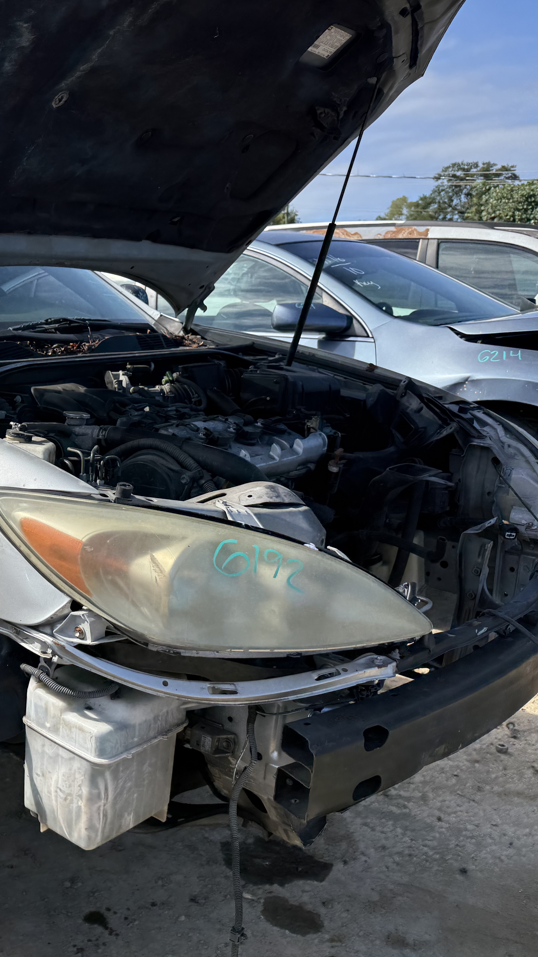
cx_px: -30
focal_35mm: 35
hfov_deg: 30.7
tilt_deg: -9.3
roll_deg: -0.7
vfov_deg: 56.6
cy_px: 478
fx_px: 888
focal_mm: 6.76
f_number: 1.78
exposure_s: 1/3953
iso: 80
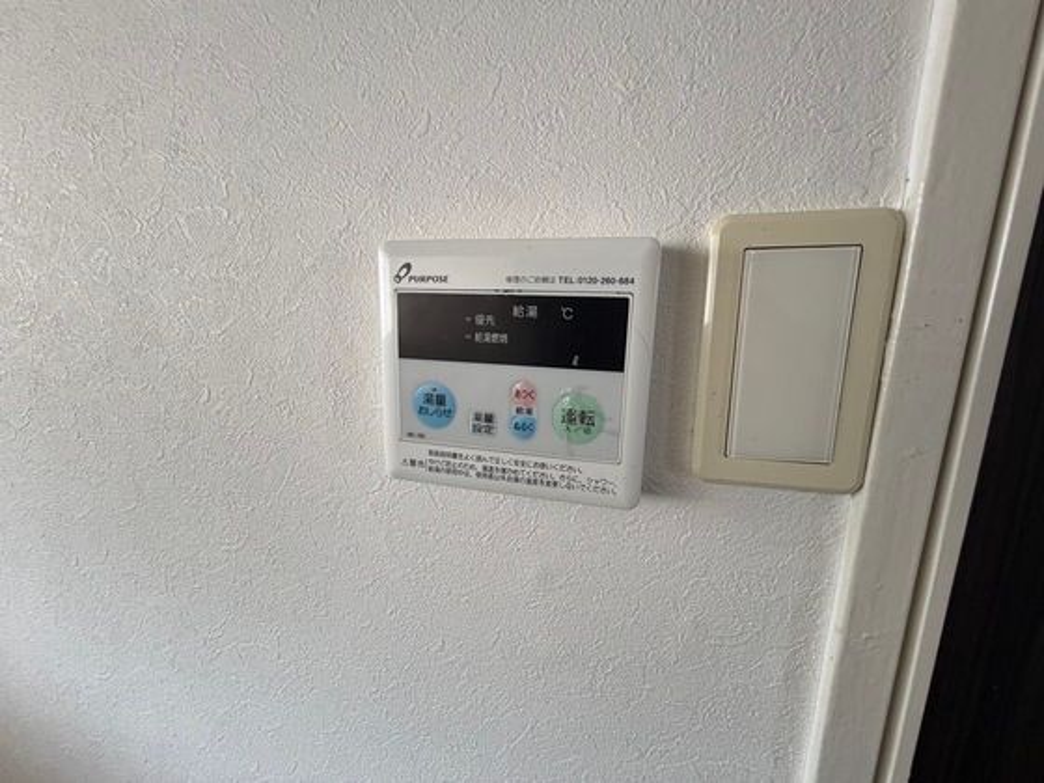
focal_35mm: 14
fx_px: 422
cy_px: 392
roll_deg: +0.3
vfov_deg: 85.7
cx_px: 522
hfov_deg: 102.1
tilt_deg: -10.9
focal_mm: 2.22
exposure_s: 1/121
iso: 250
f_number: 2.2
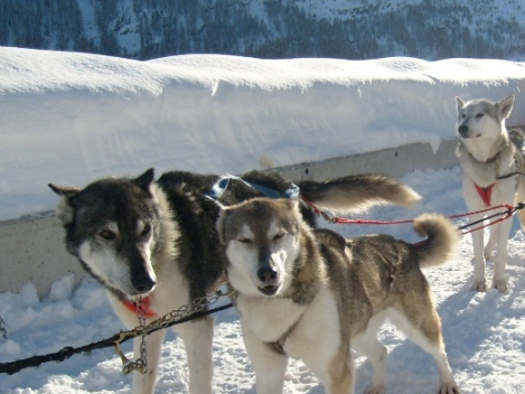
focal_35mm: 55
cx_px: 393
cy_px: 256
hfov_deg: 34.2
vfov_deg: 26.5
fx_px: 834
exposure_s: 1/350
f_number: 7.1
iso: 80
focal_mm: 5.8
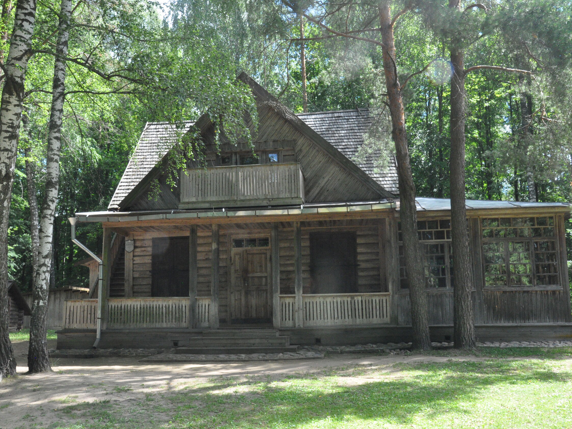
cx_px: 273
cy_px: 214
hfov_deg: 53.2
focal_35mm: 35
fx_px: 571
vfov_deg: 41.2
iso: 2000
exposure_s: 1/200
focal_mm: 21
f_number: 14
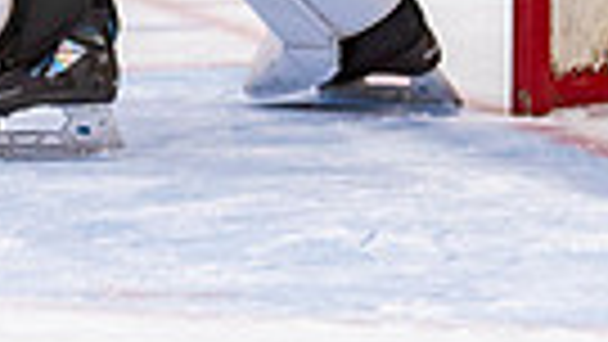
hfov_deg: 3.2
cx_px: 134
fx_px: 11046
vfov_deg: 1.8
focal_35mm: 685
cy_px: -373
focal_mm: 105
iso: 800
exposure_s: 1/640
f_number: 2.8
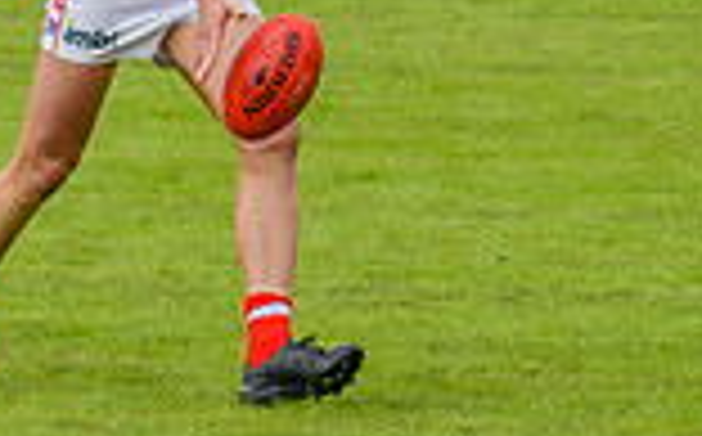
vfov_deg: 1.6
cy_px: 20
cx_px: 666
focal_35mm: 823
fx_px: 15723
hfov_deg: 2.6
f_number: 6.3
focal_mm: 210
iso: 800
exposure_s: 1/2500
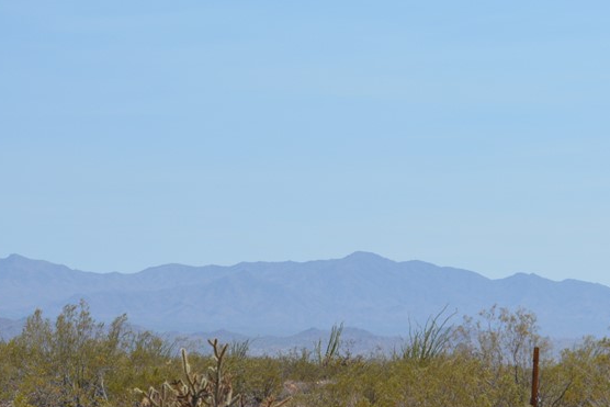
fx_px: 2728
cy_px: 342
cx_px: 440
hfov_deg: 12.7
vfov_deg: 8.5
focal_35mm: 161
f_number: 7.1
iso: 400
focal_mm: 55
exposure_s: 1/2000
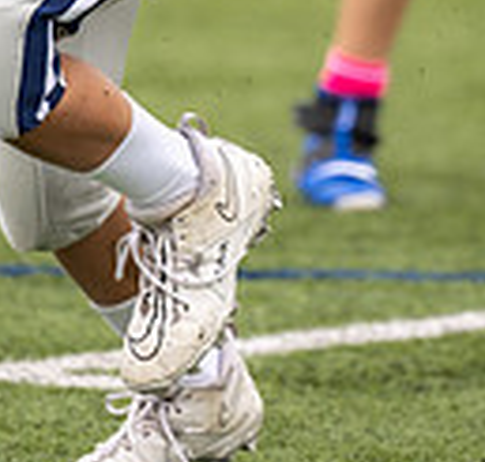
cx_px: 324
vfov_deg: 1.6
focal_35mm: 1042
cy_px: -206
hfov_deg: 1.7
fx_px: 16138
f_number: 2.8
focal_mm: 191
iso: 160
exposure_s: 1/1250
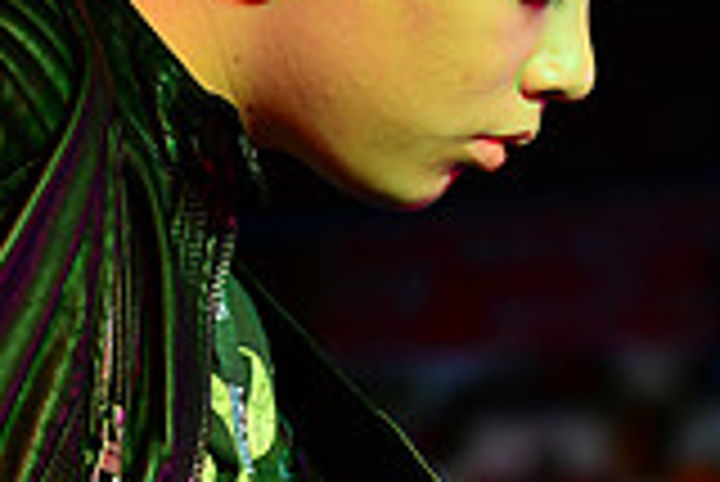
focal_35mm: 254
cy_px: 448
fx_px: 5084
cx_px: 392
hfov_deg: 8.1
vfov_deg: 5.4
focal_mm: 70
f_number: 2.8
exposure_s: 1/100
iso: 360
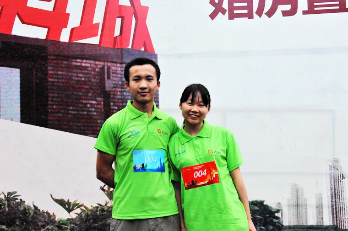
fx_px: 463
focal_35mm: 48
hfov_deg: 41.2
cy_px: 116
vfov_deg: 28.0
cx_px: 174
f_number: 9
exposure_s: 1/1600
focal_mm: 48
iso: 6400
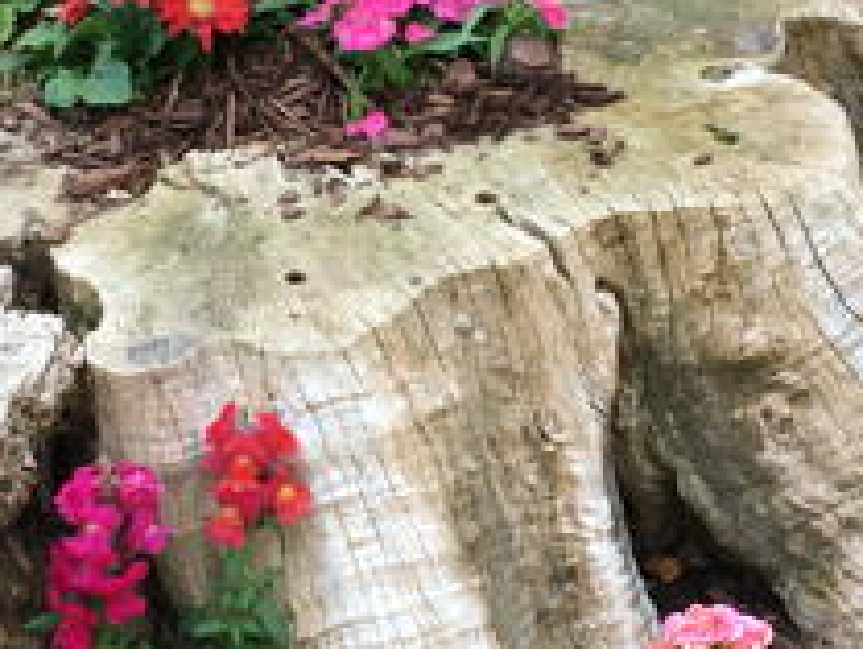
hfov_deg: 17.7
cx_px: 409
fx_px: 2769
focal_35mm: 111
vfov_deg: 13.4
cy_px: 343
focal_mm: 4.15
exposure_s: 1/120
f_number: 2.2
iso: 32
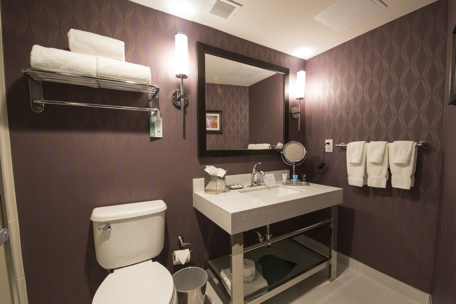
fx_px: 190
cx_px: 242
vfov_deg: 77.3
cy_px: 160
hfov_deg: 100.3
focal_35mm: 15
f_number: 16
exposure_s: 2
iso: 200
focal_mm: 14
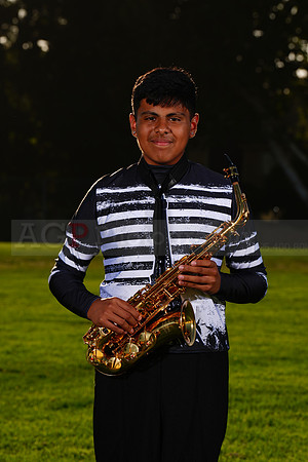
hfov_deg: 6.9
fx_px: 2566
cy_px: 231
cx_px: 154
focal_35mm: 200
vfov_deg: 10.3
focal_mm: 200
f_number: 11
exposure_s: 1/250
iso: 125
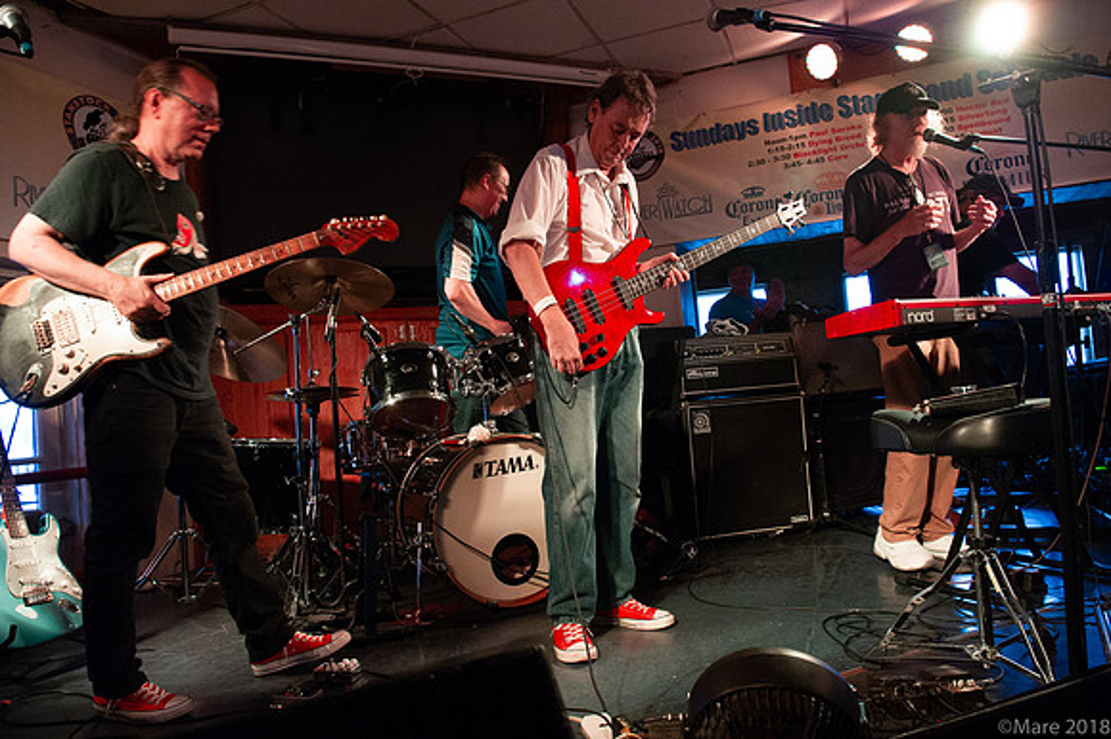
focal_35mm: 24
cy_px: 370
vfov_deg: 53.1
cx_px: 556
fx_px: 740
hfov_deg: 73.8
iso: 6400
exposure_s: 1/60
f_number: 6.3
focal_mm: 24
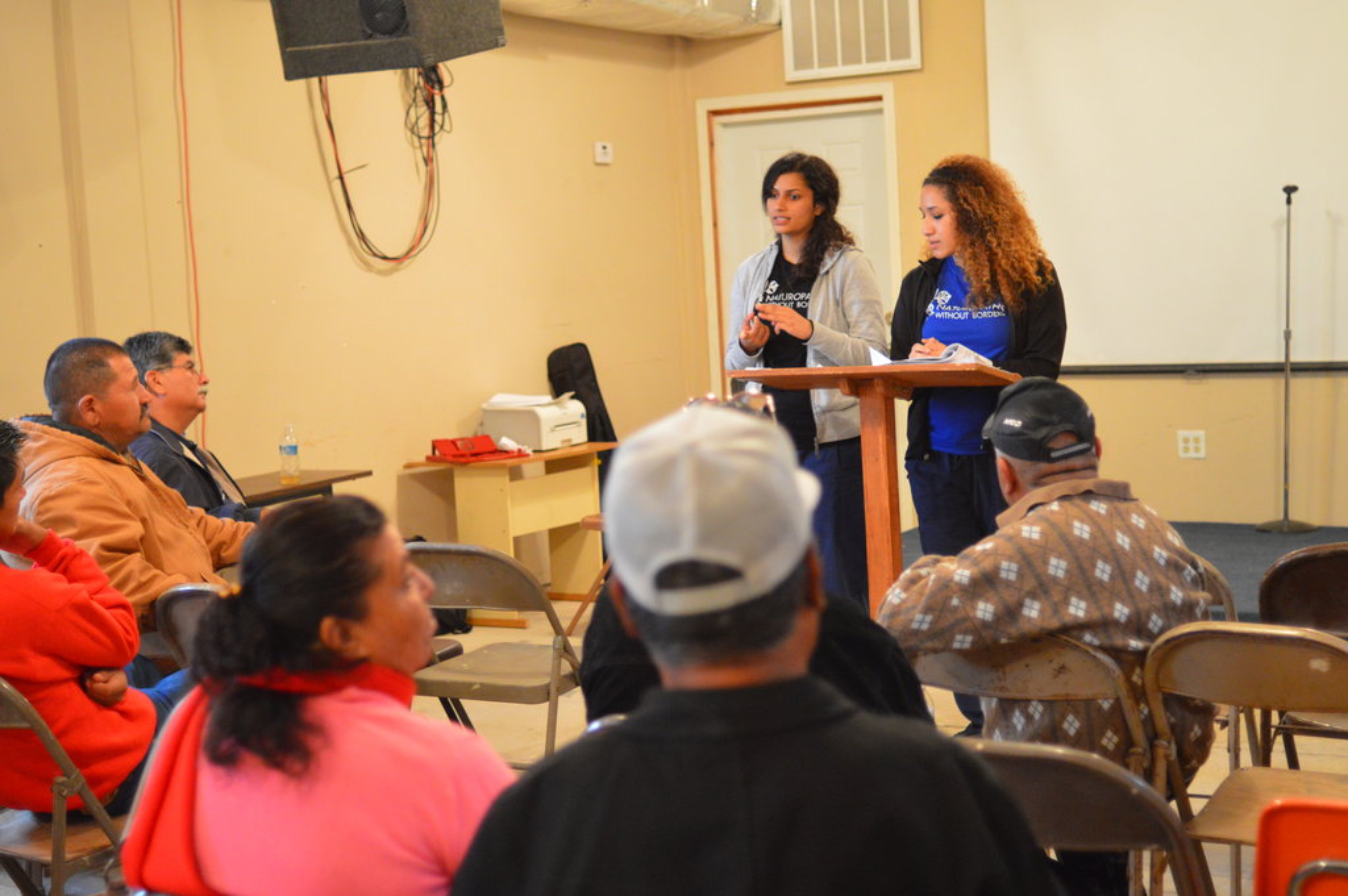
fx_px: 1964
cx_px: 674
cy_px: 448
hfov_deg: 37.9
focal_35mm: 52
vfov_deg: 25.7
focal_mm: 35
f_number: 2
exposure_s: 1/125
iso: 1800
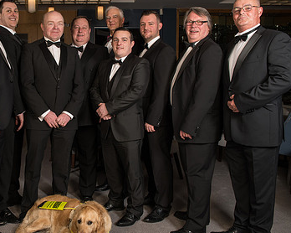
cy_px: 107
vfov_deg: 38.2
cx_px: 70
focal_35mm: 39
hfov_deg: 45.1
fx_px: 336
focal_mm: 24
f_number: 10
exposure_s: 1/125
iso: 320
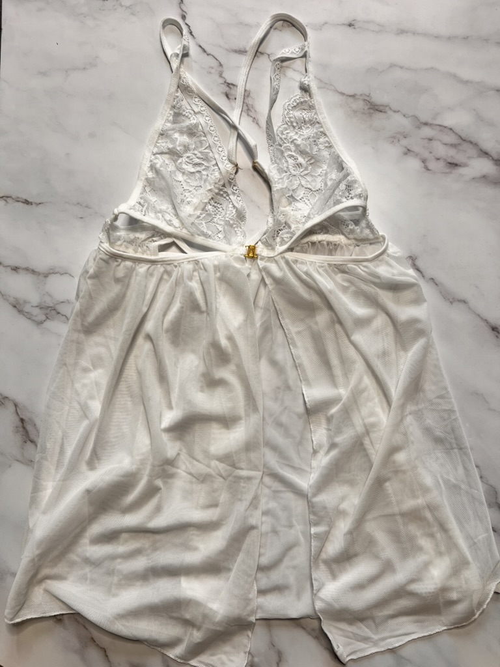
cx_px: 250
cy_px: 334
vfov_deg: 67.3
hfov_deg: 53.1
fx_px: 501
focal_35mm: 26
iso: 32
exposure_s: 1/121
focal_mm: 5.7
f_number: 1.5
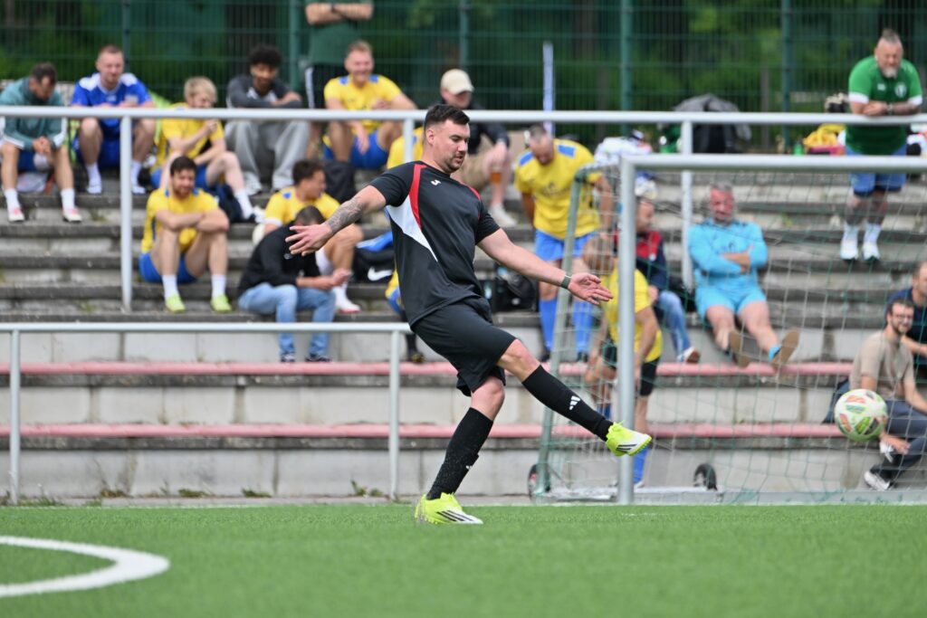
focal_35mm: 400
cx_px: 464
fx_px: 10301
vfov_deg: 3.4
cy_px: 309
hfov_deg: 5.2
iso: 400
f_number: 5.6
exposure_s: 1/1600
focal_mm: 400
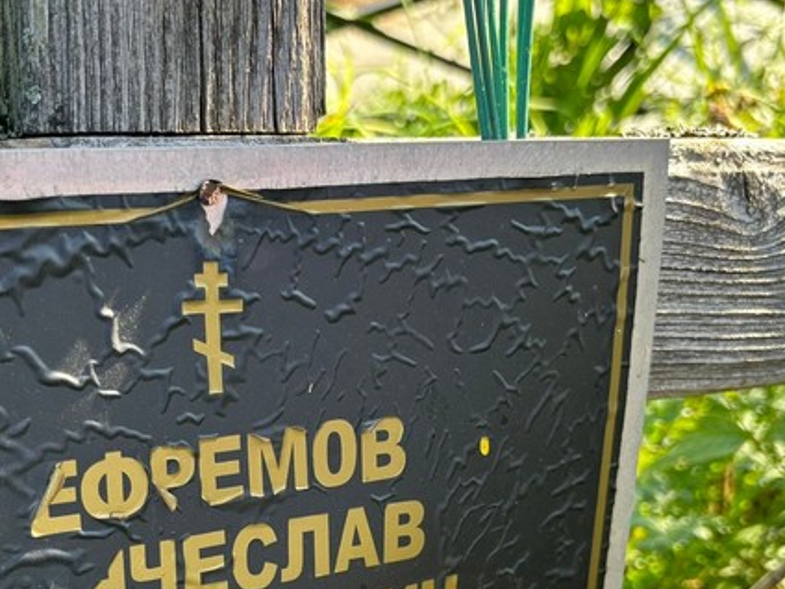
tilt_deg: -47.9
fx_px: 1111
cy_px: 467
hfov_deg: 38.7
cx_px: 296
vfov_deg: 29.1
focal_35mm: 49
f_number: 1.6
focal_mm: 5.96
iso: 40
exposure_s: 1/233
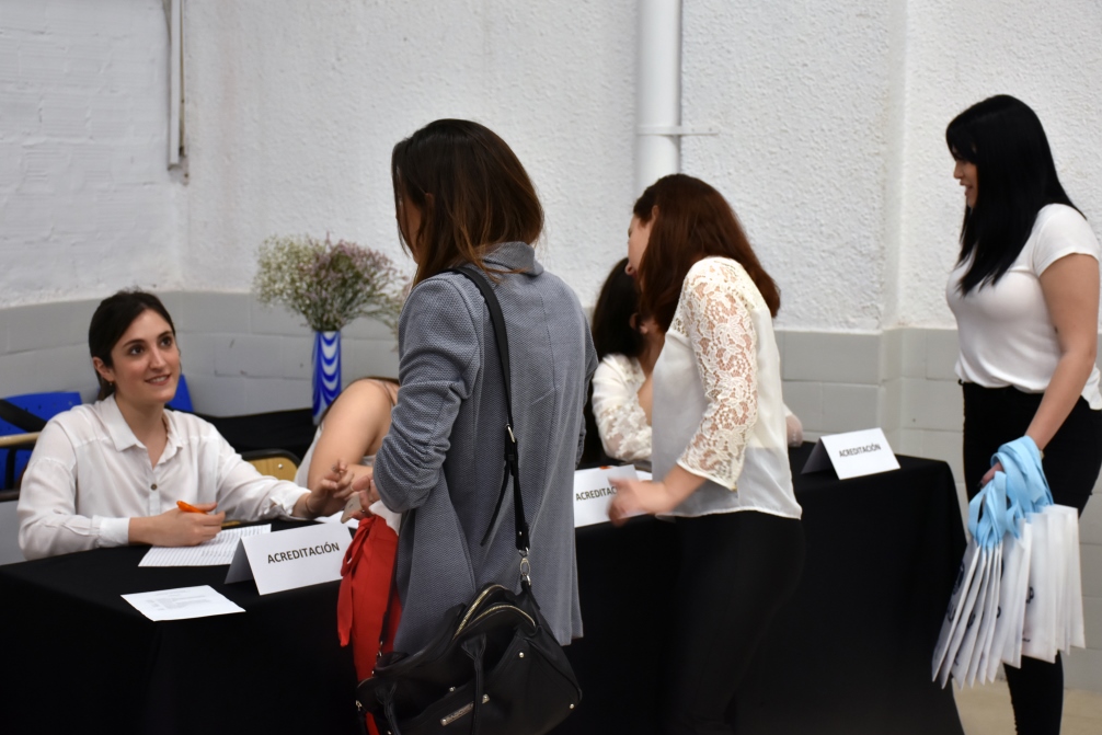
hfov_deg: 34.5
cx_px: 542
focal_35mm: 58
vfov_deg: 23.4
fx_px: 1776
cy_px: 372
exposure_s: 1/80
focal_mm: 38
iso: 800
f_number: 4.5
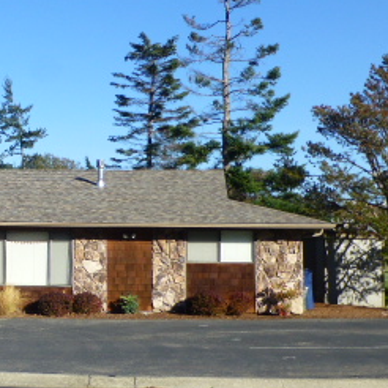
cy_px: 181
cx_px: -13
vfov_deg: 25.0
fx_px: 875
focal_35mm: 69
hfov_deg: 23.8
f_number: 4
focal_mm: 5.4
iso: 100
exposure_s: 1/800
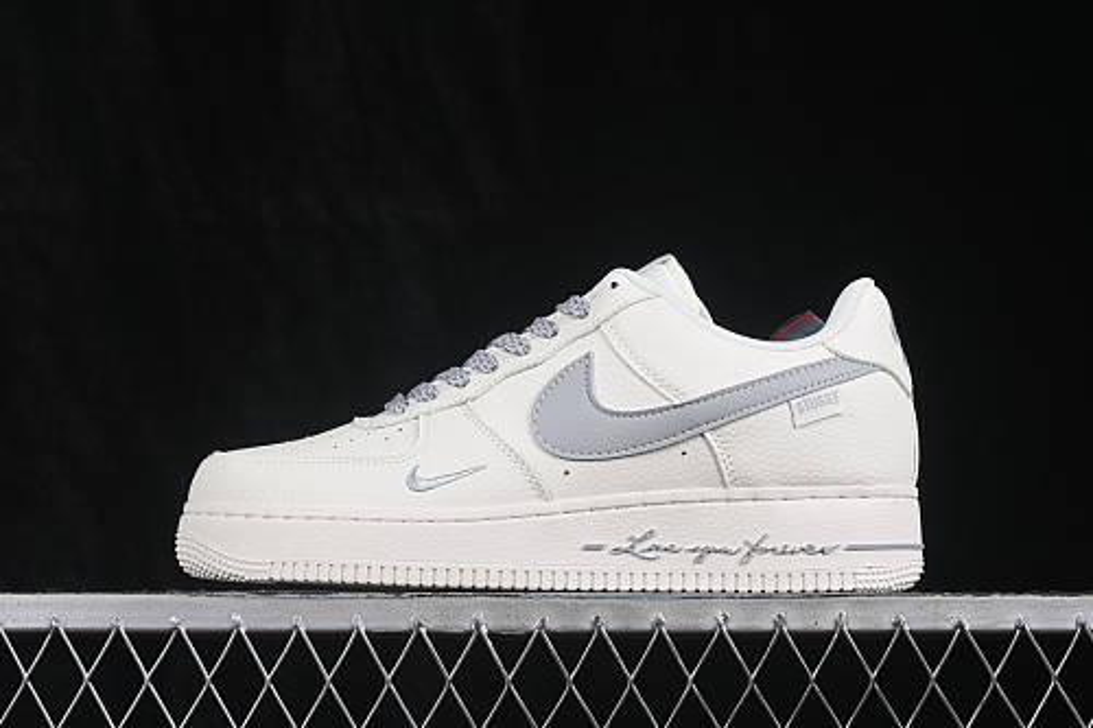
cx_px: 546
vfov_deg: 18.2
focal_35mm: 75
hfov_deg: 27.0
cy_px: 364
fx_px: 2276
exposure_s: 1/80
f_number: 8
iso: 160
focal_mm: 50
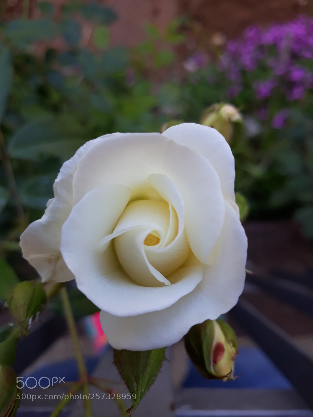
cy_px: 208
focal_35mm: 27
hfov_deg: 51.4
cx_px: 156
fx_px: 326
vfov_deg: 65.3
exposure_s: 1/359
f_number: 1.7
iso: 40
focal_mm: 3.71
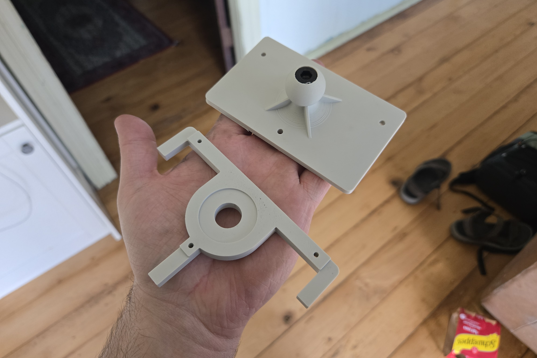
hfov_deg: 73.7
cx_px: 269
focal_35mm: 24
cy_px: 161
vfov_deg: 53.0
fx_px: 358
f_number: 1.8
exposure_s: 1/100
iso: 400
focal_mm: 5.4
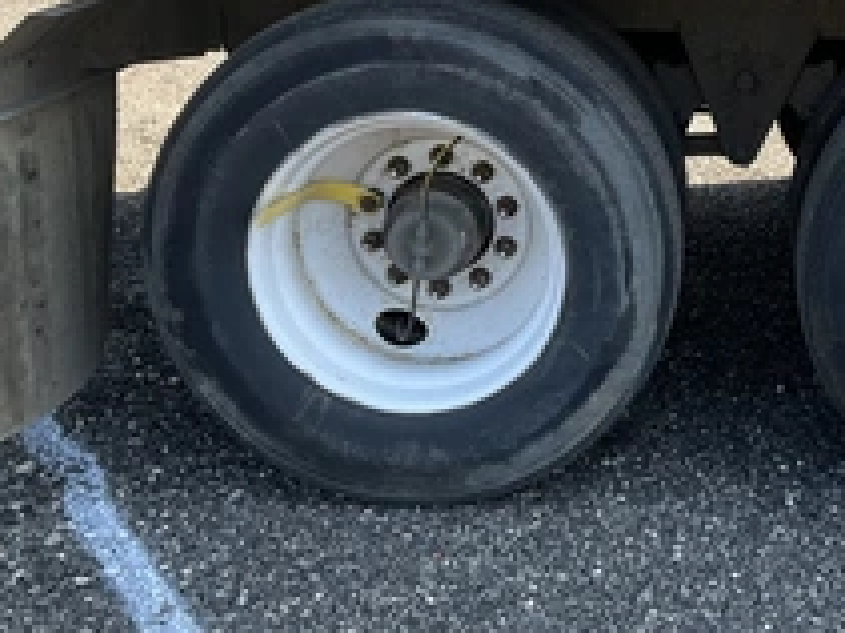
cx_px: 737
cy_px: 136
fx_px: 1342
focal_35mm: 55
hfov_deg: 33.4
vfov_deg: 26.1
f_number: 1.8
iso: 25
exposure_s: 1/320
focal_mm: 3
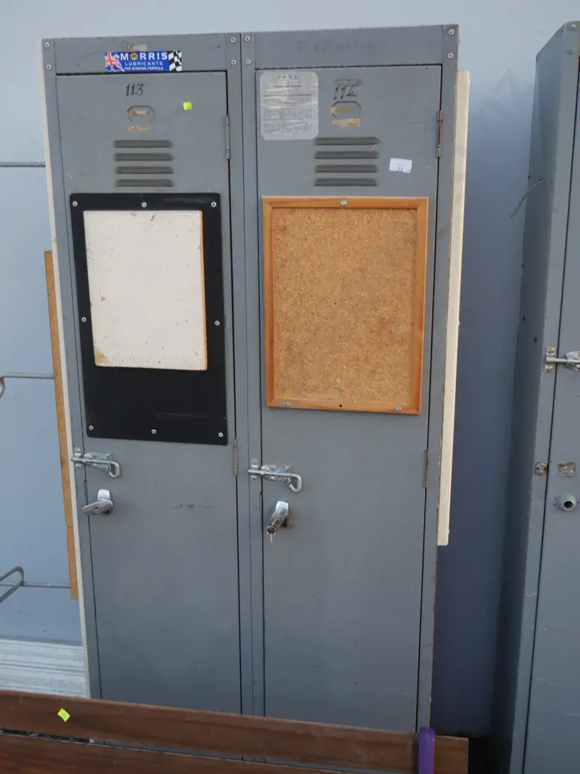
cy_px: 387
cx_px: 290
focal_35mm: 38
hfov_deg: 37.7
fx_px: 849
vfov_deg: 49.0
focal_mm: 19
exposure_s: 1/100
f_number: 4.1
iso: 200
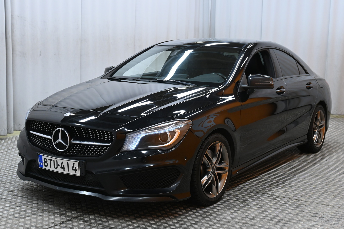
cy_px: 114
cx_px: 172
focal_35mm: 51
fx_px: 487
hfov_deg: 38.9
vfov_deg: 26.5
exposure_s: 1/80
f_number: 5
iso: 1000
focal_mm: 34
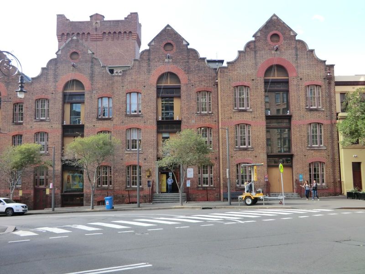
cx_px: 182
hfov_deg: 54.0
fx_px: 359
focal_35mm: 34
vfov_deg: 41.8
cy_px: 137
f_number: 3.6
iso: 80
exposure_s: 1/200
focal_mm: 6.1
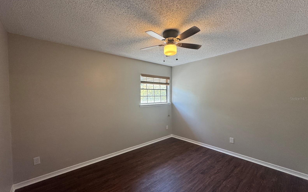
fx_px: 126
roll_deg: +0.6
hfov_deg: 101.5
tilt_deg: -1.4
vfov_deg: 74.8
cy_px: 99
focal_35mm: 15
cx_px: 153
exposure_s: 1/120
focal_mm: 2.22
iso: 250
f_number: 2.2
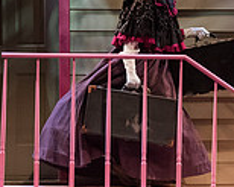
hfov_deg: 4.2
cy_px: 59
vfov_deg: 3.4
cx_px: 199
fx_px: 3191
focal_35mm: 461
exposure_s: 1/400
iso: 5000
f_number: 4
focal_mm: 130
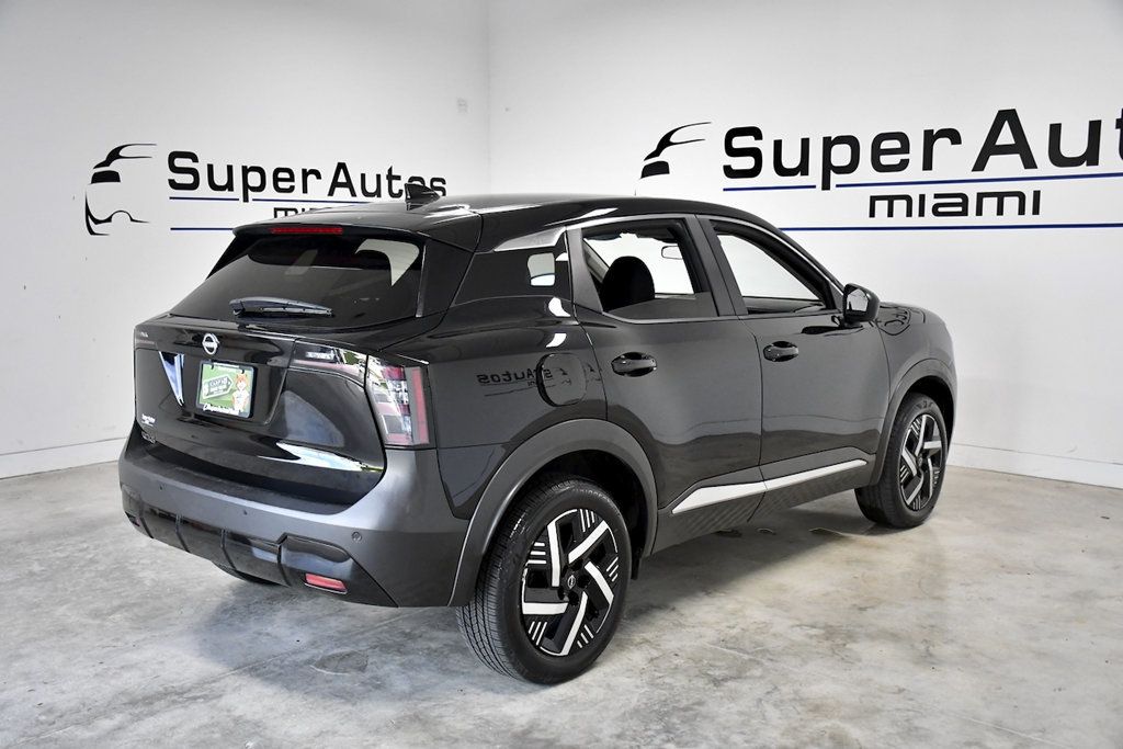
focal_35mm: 36
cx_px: 562
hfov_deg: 53.1
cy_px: 374
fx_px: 1123
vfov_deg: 36.9
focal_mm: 24
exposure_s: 1/800
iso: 2500
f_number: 3.8
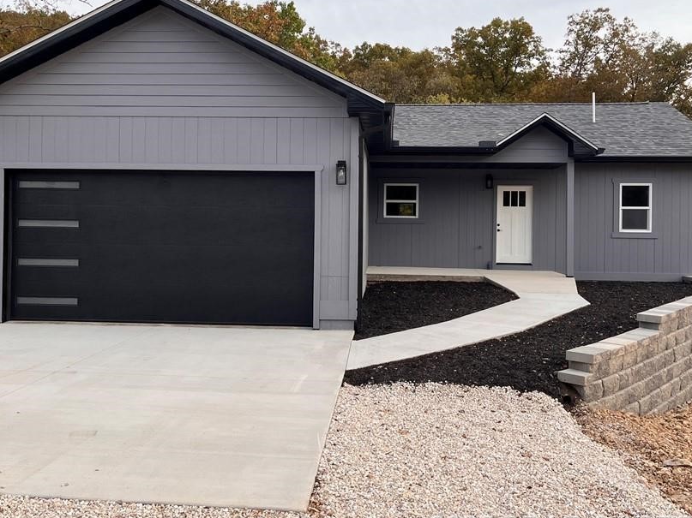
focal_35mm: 33
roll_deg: +0.0
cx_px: 342
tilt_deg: -0.1
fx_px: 660
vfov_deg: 42.8
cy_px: 218
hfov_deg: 55.4
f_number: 1.6
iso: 50
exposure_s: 1/497
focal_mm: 5.1
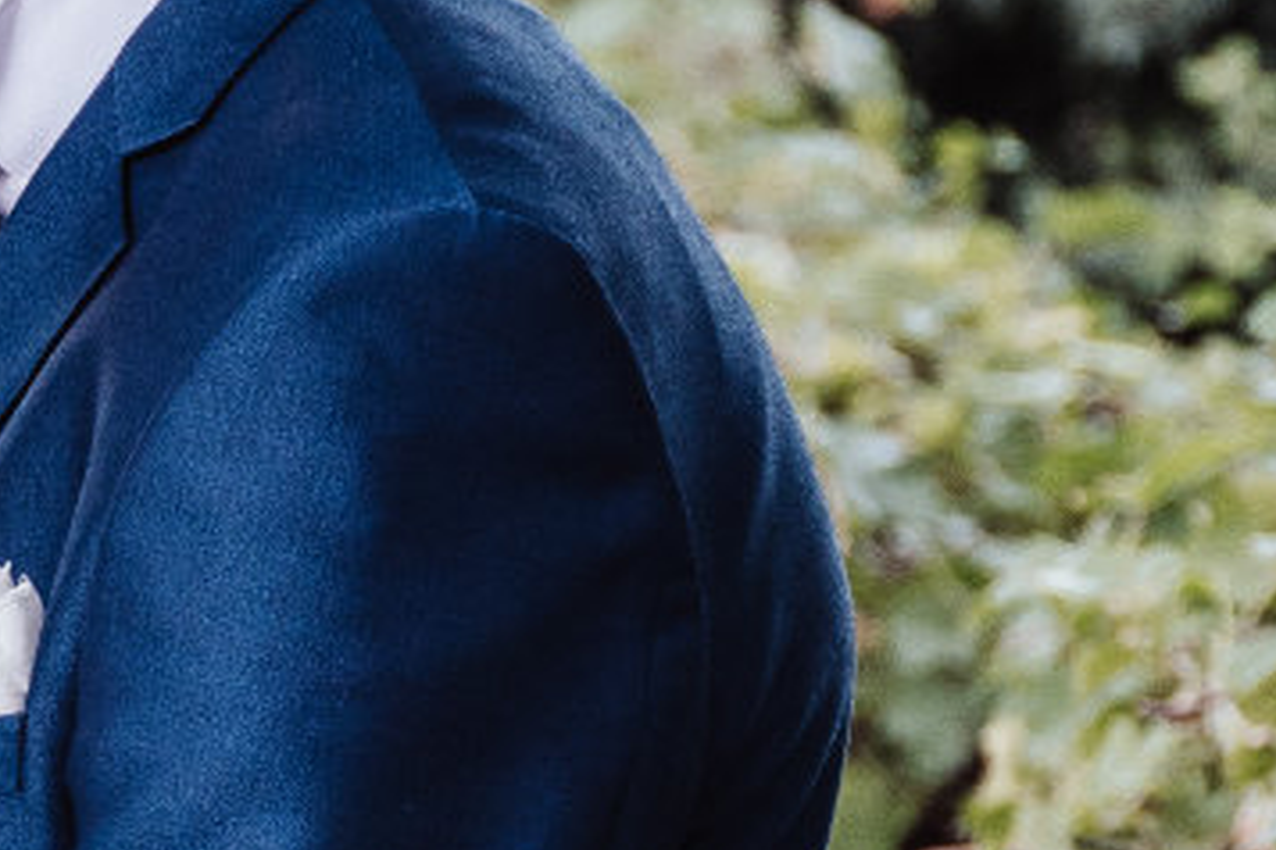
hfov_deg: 4.3
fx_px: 16906
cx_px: -450
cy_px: 486
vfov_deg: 2.9
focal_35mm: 477
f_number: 5
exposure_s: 1/125
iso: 360
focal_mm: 70
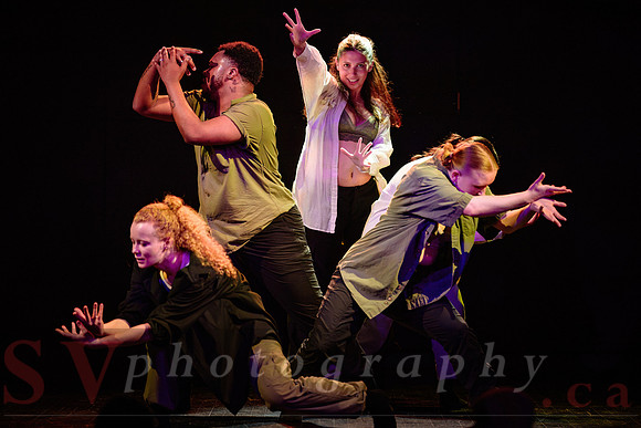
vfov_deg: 6.8
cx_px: 353
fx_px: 3625
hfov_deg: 10.1
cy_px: 193
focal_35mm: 204
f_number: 2.8
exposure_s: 1/320
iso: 1600
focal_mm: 185
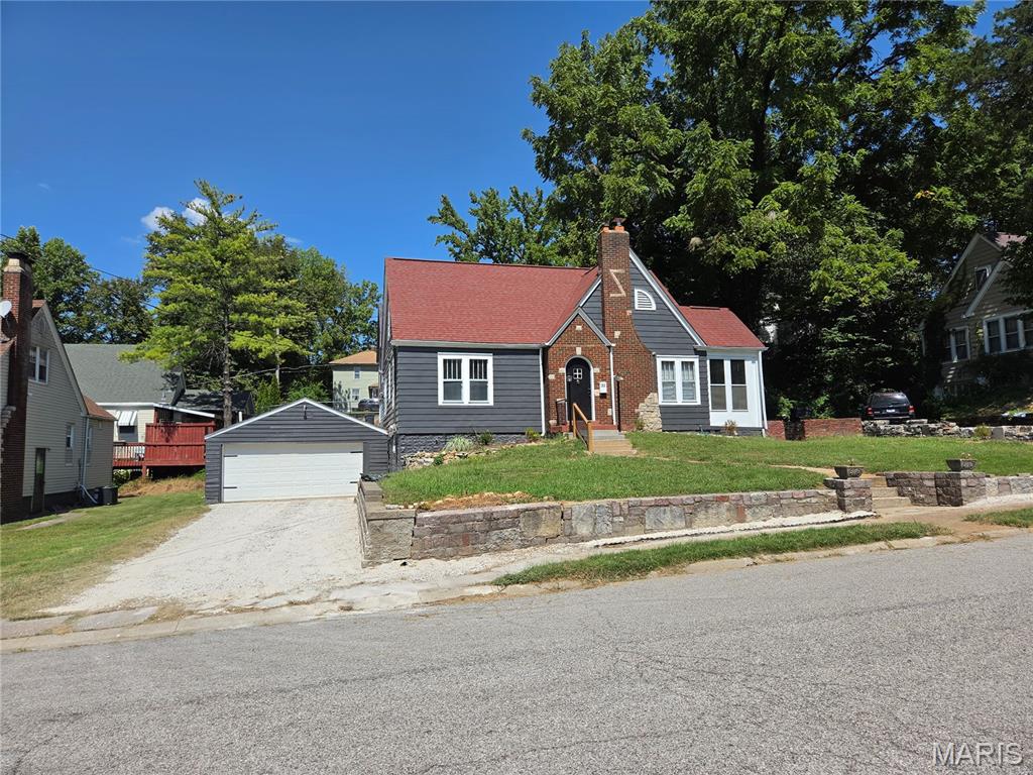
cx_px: 516
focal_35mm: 23
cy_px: 388
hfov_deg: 73.9
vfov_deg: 58.9
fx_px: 686
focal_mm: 5.4
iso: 80
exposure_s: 1/5860
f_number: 1.8
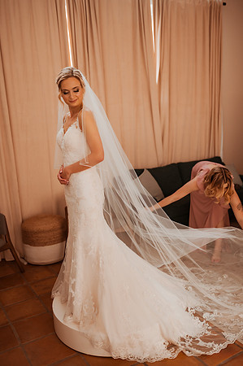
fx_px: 355
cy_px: 183
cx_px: 122
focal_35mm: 35
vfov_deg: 54.5
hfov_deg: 37.8
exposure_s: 1/800
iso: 320
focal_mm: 35
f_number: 1.8
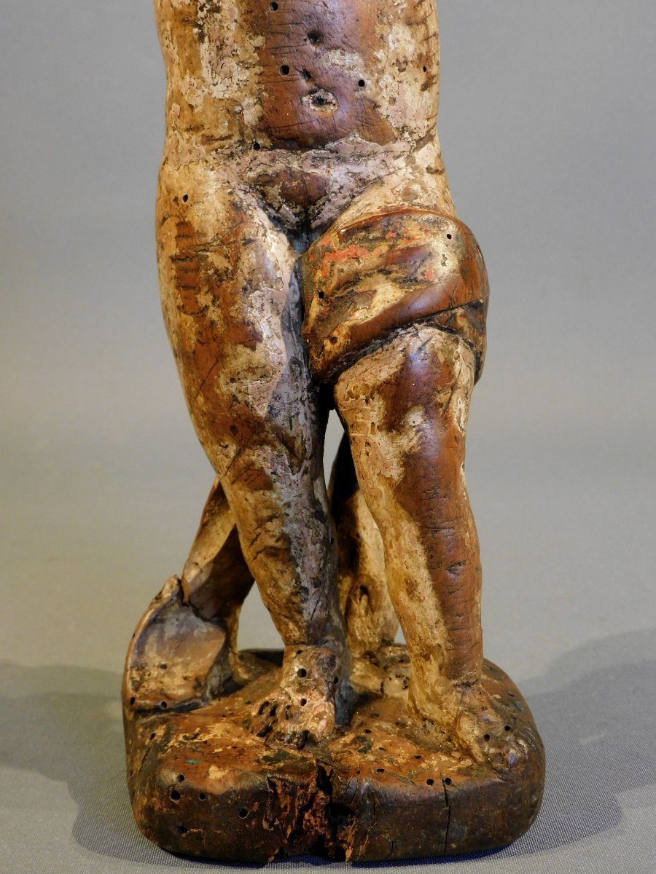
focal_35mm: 50
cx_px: 328
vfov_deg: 38.2
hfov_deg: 29.1
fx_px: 1263
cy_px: 437
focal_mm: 9
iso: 360
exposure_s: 1/30
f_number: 4
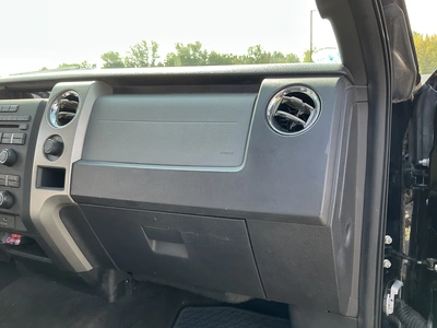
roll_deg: +1.5
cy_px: 164
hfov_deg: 63.4
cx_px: 218
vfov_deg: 49.7
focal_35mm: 28
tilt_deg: -11.1
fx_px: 353
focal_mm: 3
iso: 20
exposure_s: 1/122
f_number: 1.8
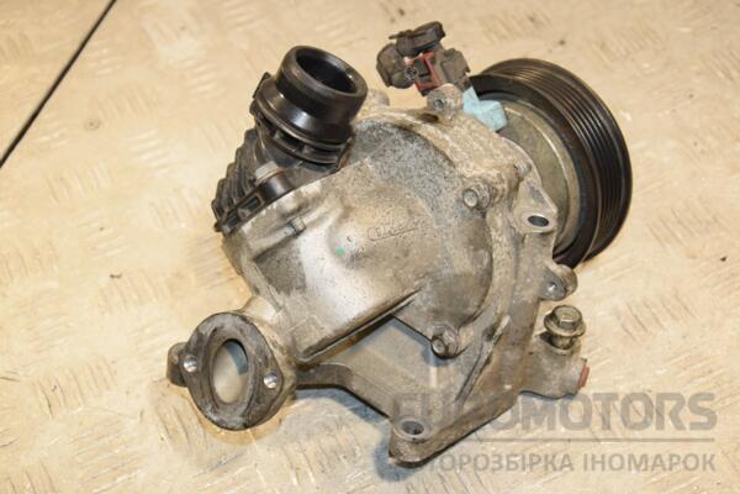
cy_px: 247
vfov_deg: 17.5
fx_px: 1603
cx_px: 370
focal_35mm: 78
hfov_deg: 26.0
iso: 800
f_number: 6.3
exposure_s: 1/200
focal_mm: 52
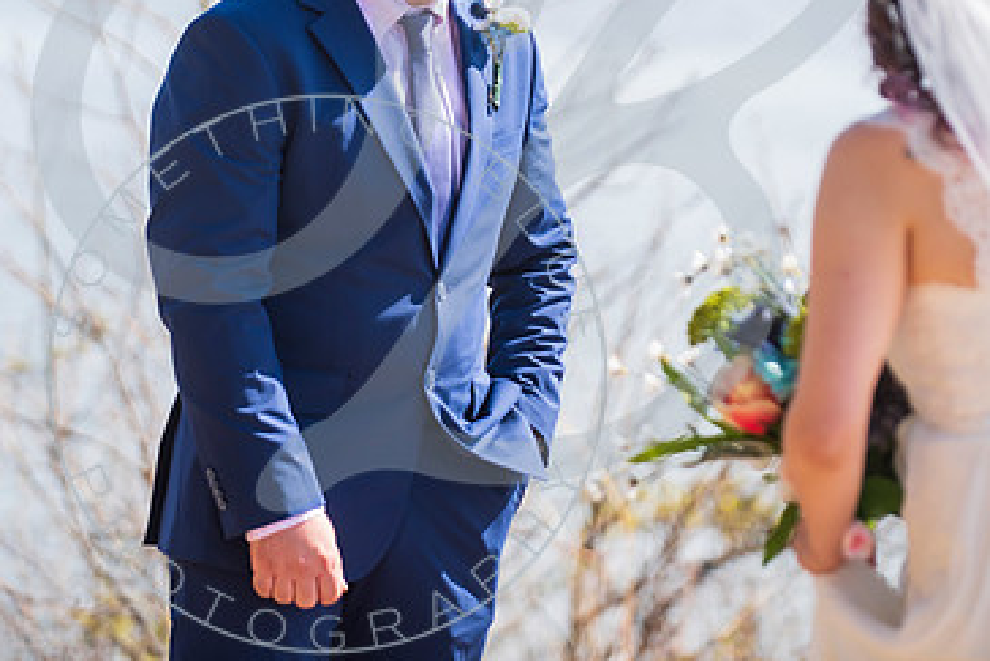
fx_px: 5804
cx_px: 454
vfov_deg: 6.5
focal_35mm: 211
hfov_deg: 9.7
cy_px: 145
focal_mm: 130
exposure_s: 1/640
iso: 100
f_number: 2.8
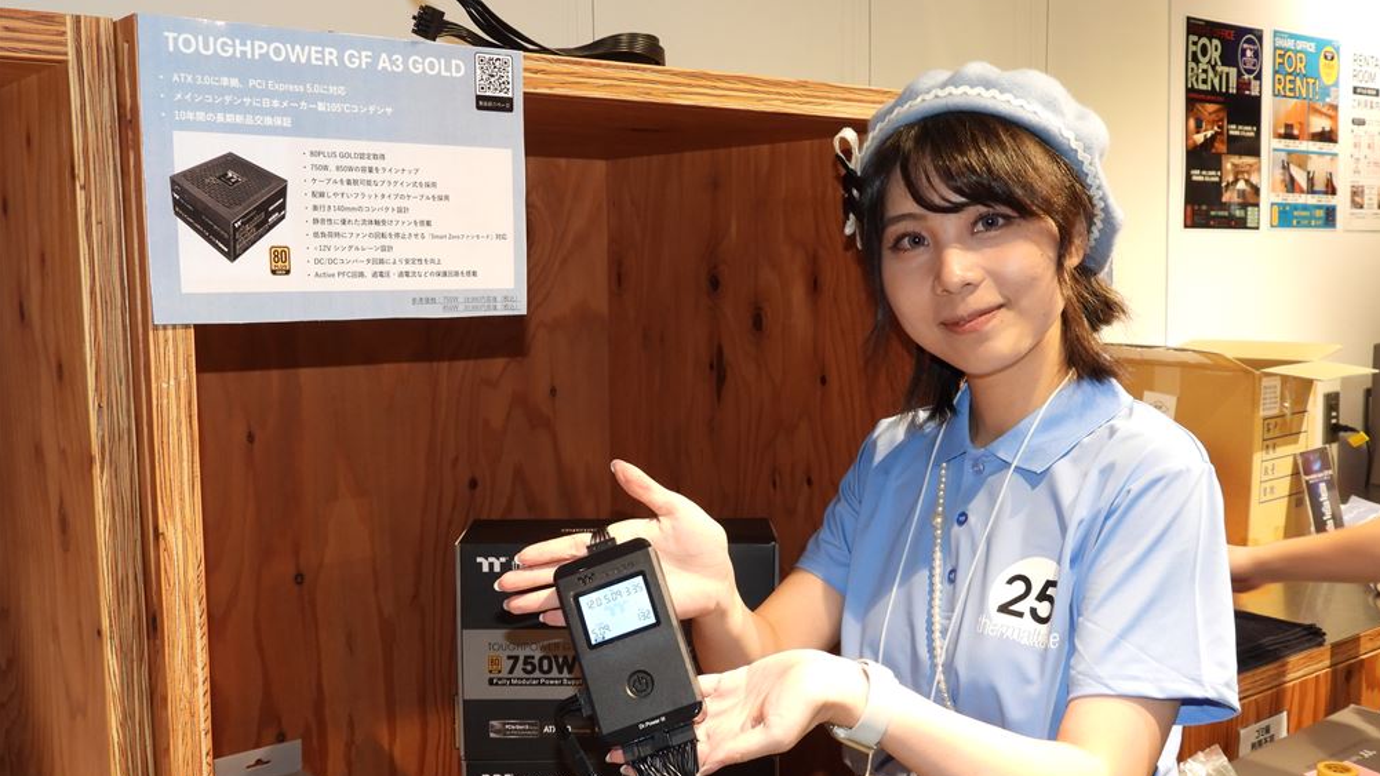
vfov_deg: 30.4
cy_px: 463
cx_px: 703
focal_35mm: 39
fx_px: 1427
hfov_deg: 51.6
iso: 200
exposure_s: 1/30
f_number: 3.2
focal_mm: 6.2
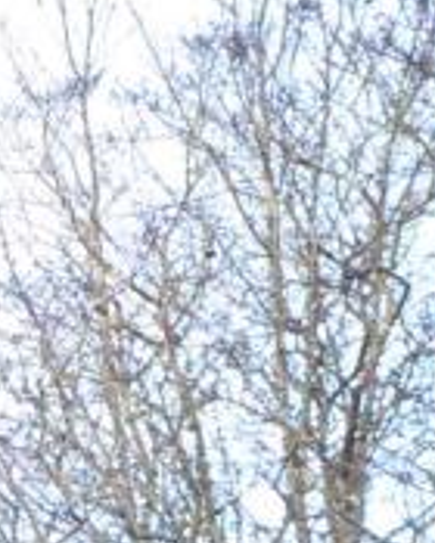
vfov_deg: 11.8
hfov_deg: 8.3
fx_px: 2382
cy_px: 1032
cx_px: -1007
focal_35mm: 148
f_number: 8
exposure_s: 1/100
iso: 1600
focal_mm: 18
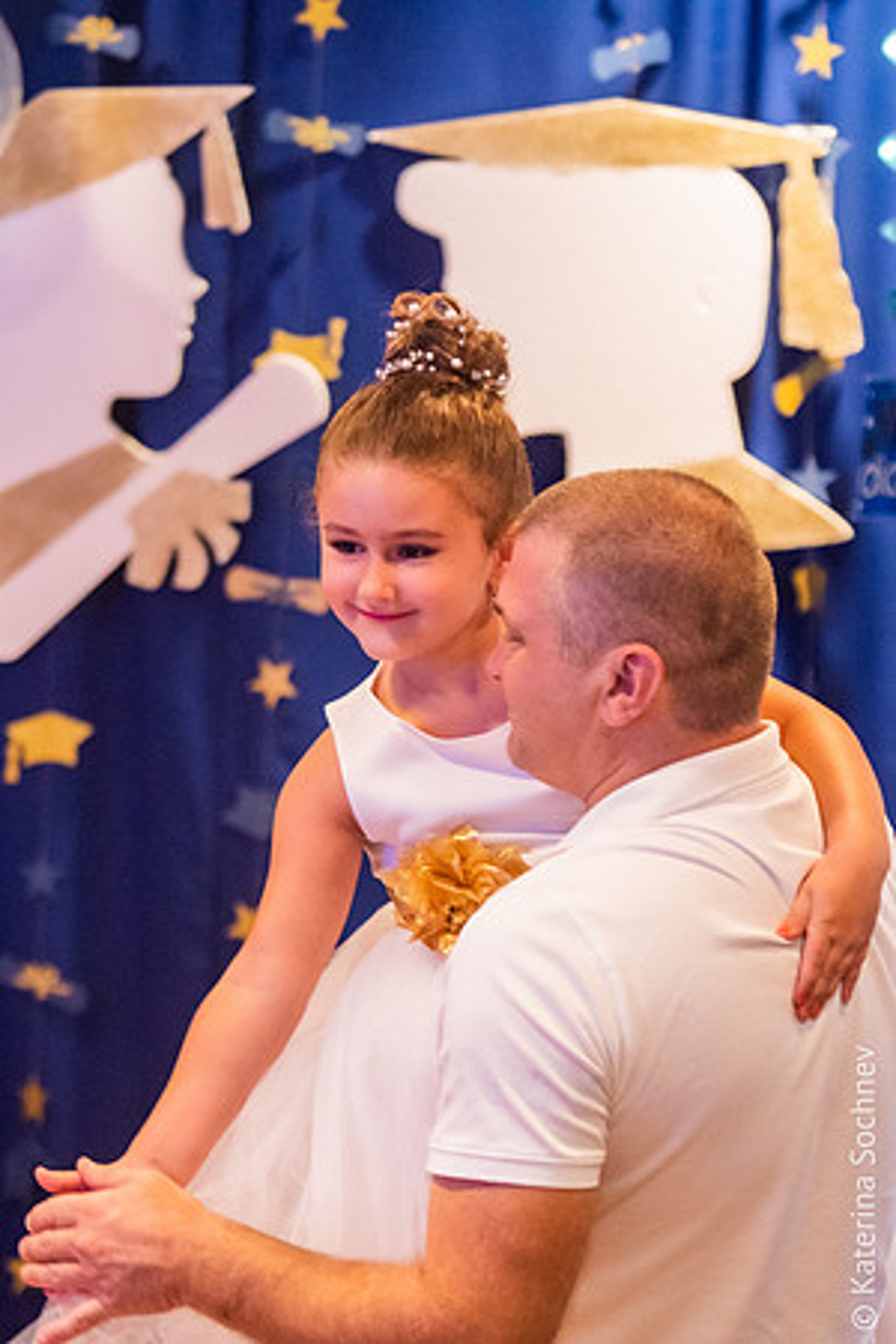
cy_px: 672
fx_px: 5600
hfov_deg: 9.1
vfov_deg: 13.7
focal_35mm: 150
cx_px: 431
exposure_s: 1/200
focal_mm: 100
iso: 3200
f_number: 2.8
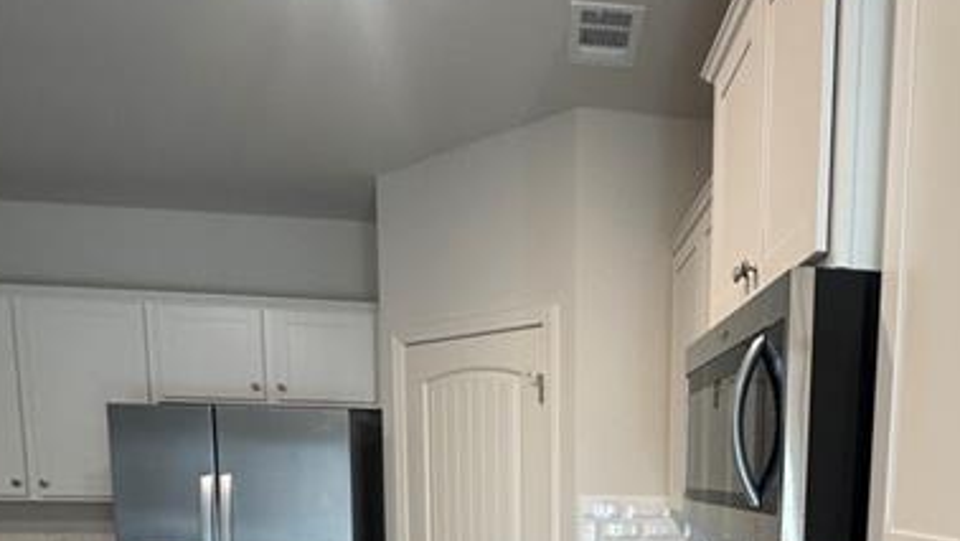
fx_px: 789
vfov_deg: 33.6
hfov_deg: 60.9
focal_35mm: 31
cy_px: 574
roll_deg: +0.3
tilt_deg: -6.7
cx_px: 653
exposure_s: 1/60
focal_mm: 2.22
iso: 200
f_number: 2.2
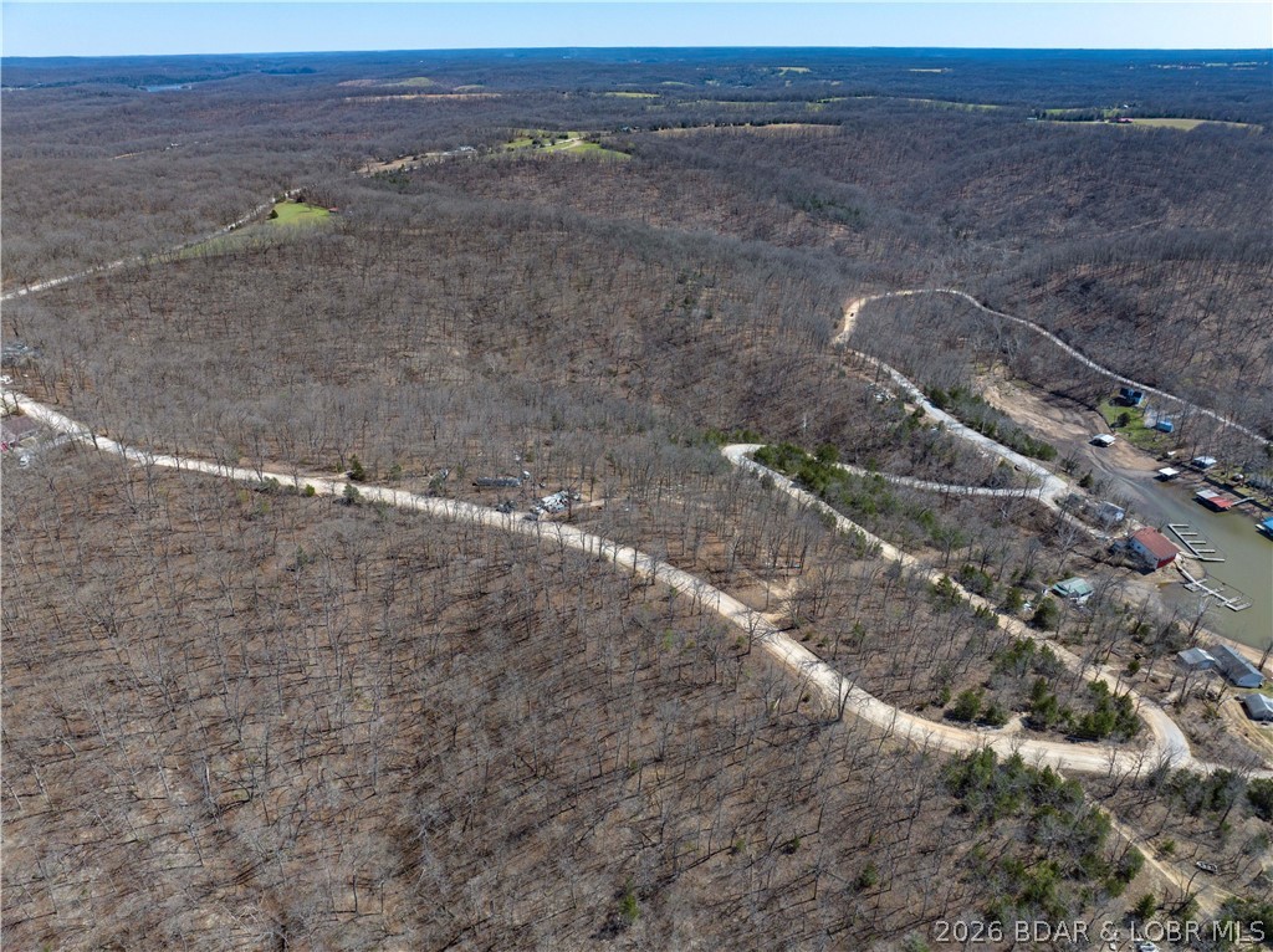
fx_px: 882
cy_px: 476
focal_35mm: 24
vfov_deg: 56.7
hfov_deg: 71.6
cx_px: 636
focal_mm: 12.29
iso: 110
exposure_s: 1/1600
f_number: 2.8
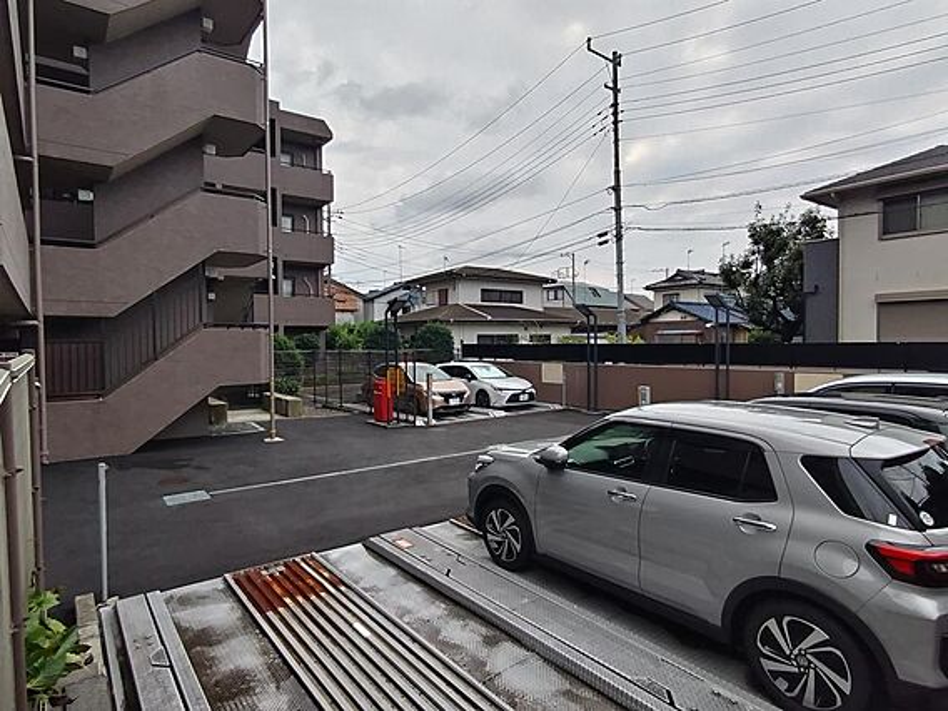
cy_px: 356
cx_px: 474
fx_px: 411
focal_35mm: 15
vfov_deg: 81.7
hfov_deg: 98.2
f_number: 2.4
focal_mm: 1.6
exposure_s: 1/284
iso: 50
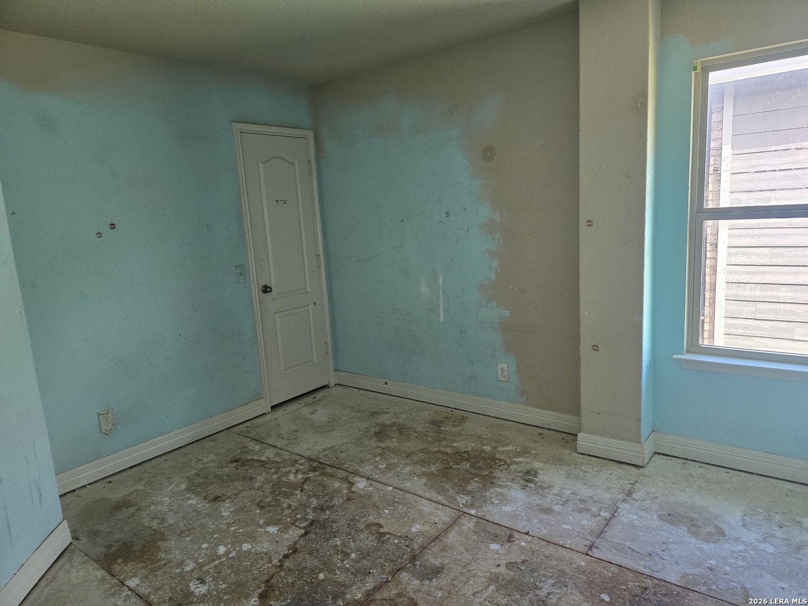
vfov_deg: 58.9
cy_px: 303
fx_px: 537
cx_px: 404
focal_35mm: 23
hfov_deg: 73.9
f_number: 1.7
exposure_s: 1/180
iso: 200
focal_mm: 6.3
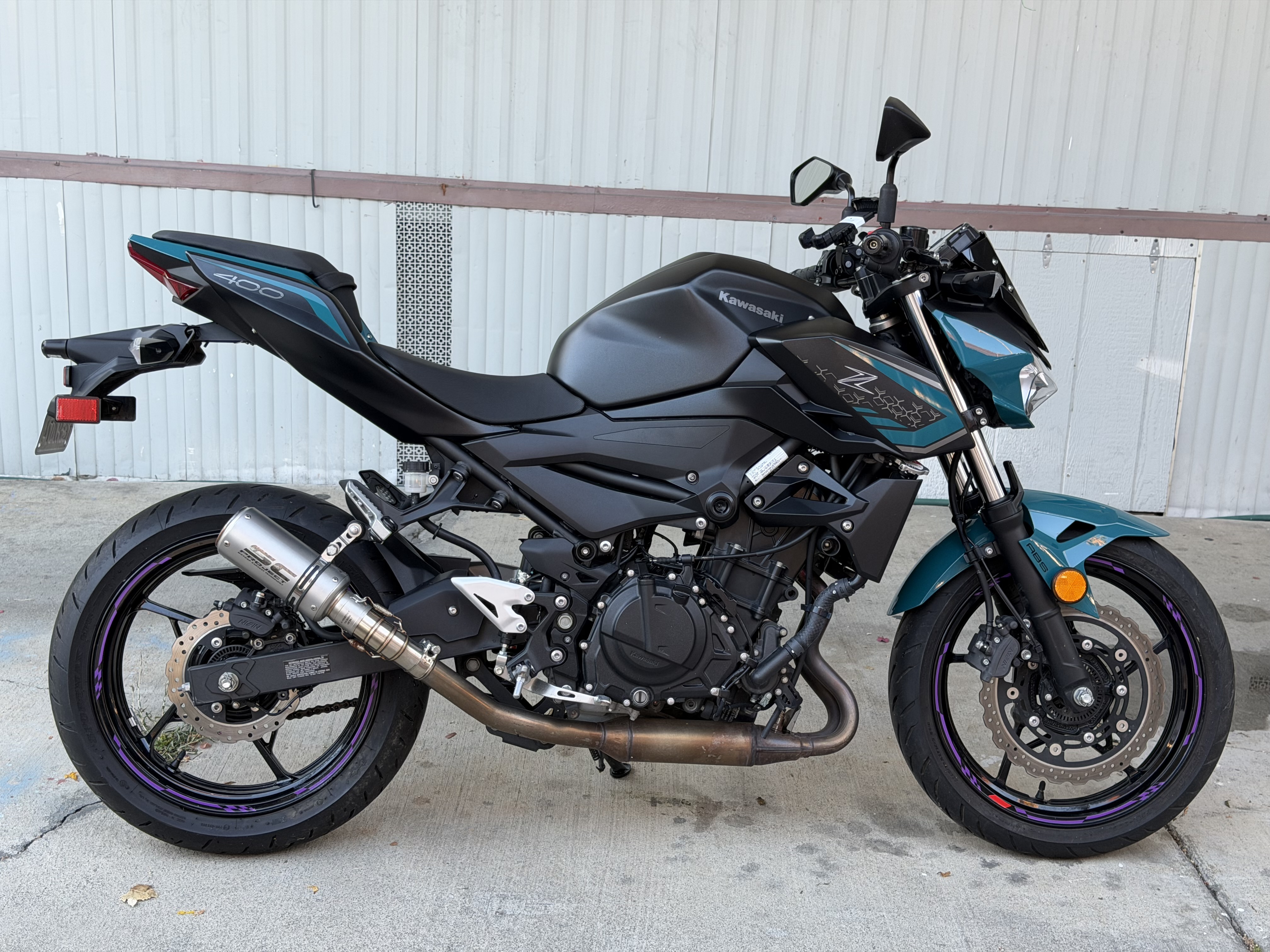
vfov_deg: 30.3
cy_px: 476
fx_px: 1761
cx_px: 635
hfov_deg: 39.7
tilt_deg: -15.0
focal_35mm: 48
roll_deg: -2.9
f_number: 1.78
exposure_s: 1/121
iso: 64
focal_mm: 6.76
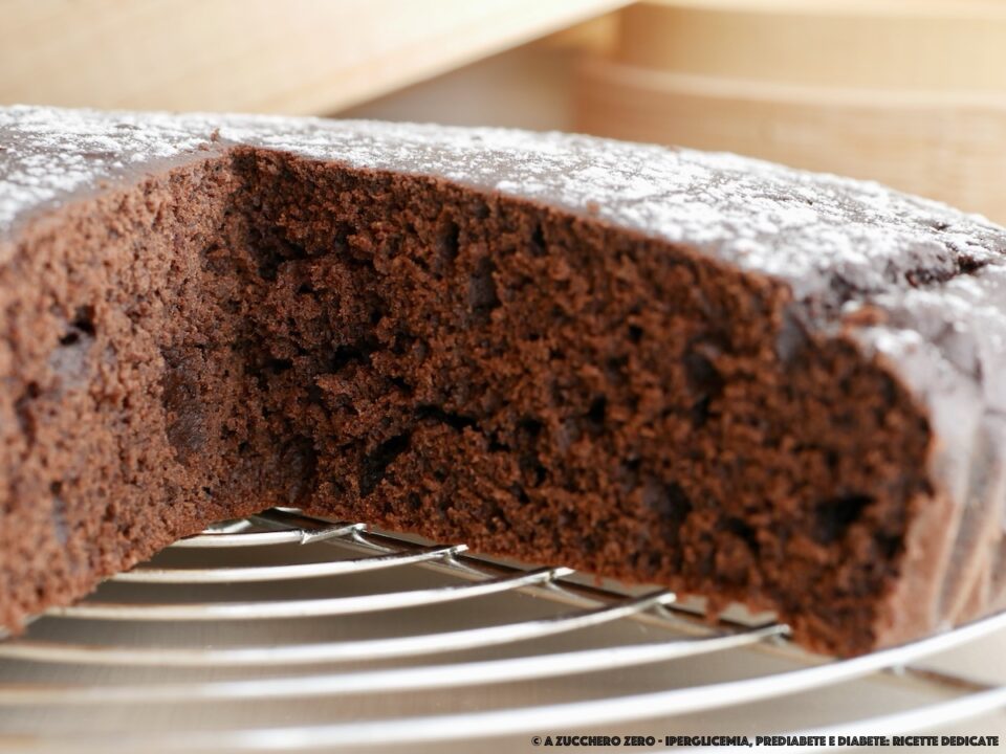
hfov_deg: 22.8
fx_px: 2499
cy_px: 377
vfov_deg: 17.2
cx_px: 503
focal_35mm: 86
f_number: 5.6
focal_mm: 43
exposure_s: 1/8
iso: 200
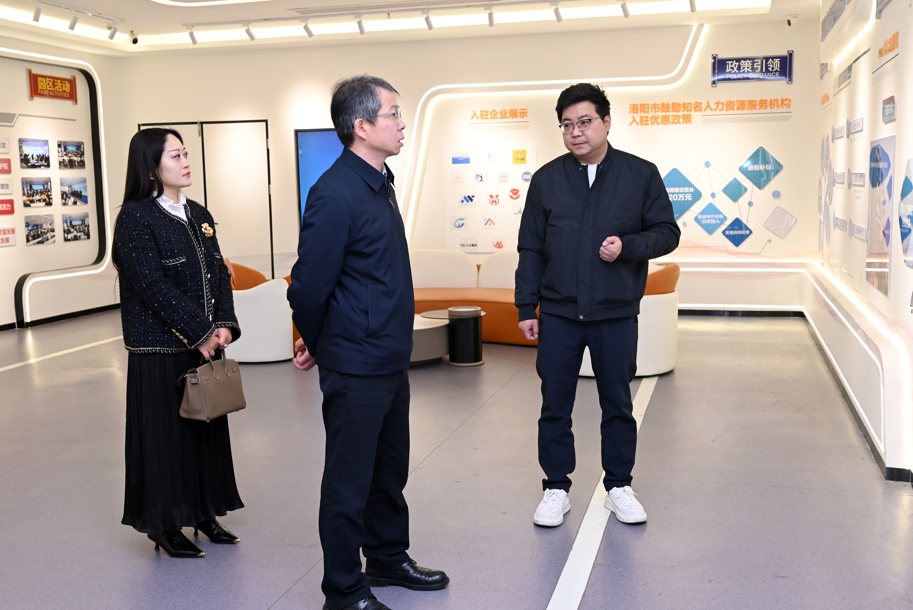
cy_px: 305
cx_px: 456
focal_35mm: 38
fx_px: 964
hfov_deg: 50.7
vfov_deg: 35.1
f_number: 5
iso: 800
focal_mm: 38
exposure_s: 1/200
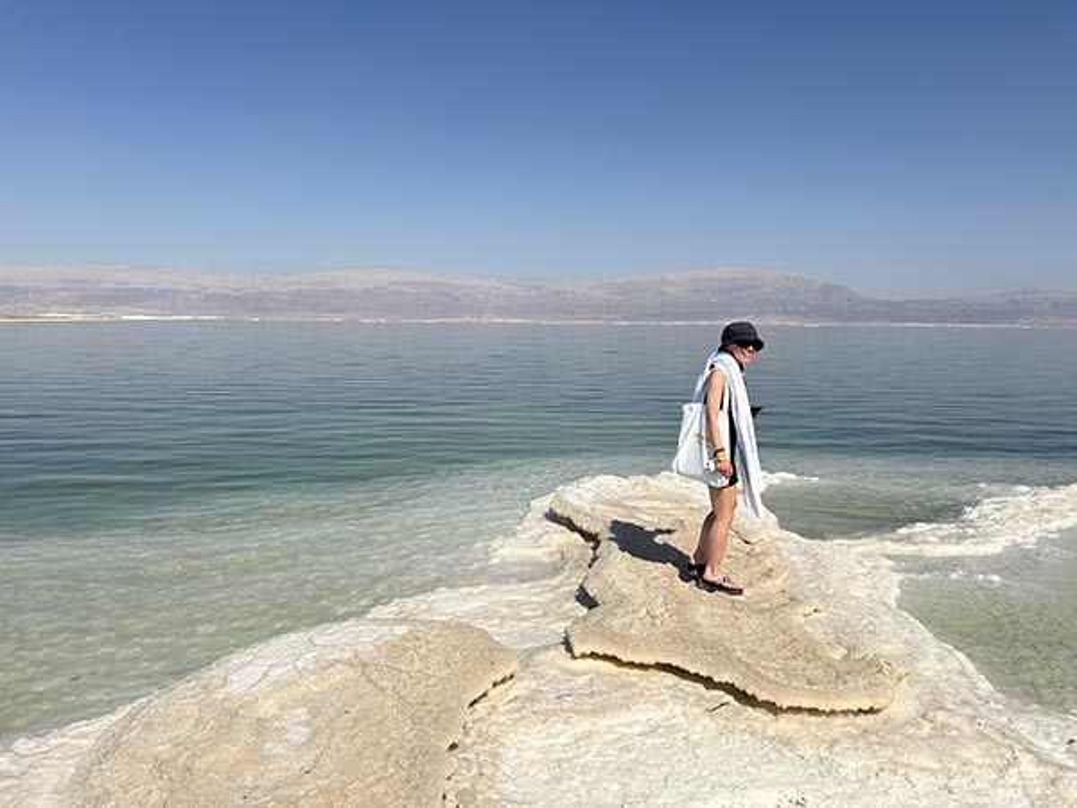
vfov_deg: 53.1
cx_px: 538
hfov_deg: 67.3
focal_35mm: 26
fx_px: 809
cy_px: 404
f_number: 1.5
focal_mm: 5.7
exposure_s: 1/10309
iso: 50
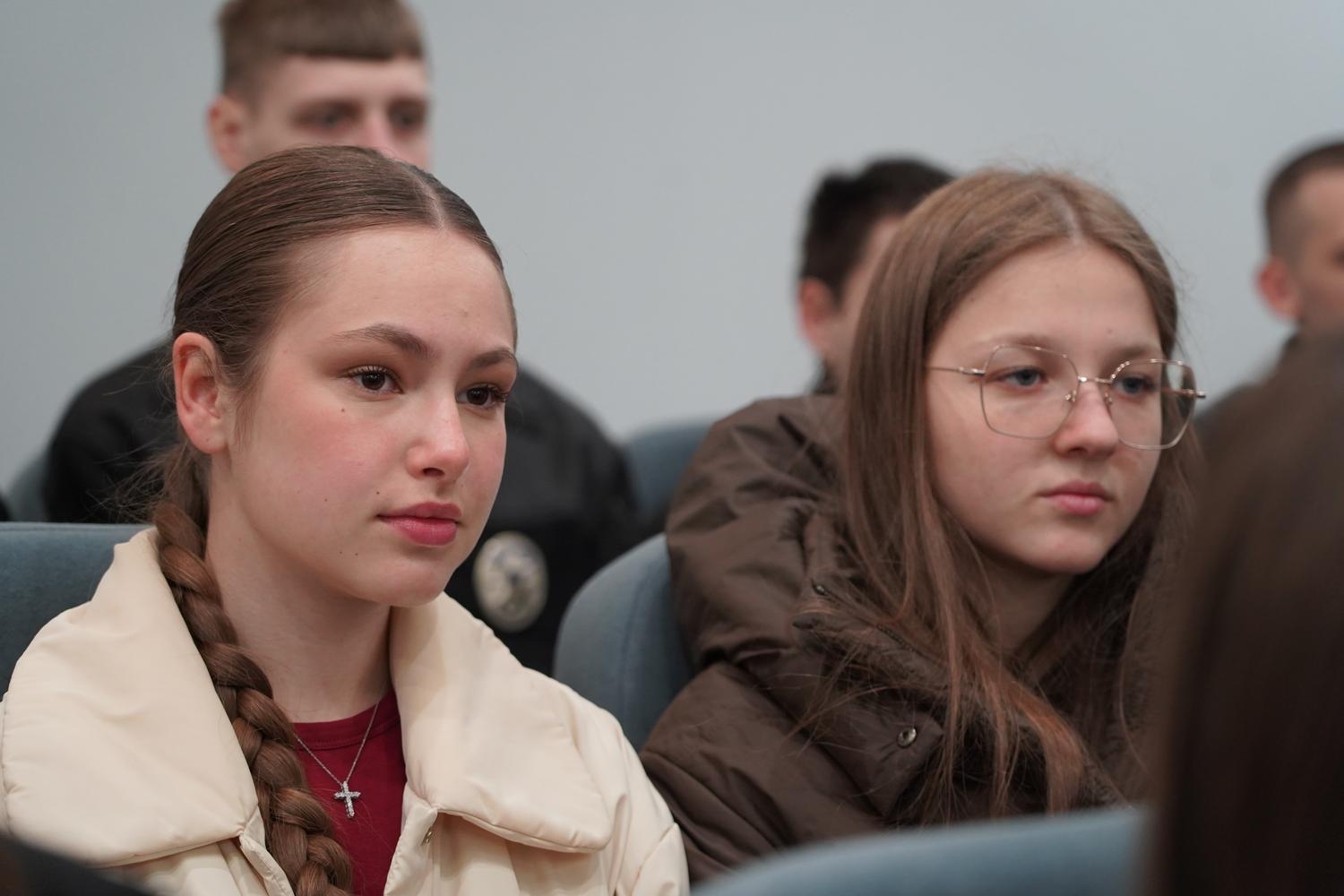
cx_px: 672
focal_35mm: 102
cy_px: 448
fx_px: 3808
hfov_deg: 20.0
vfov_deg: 13.4
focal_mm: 102
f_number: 4
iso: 3200
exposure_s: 1/160
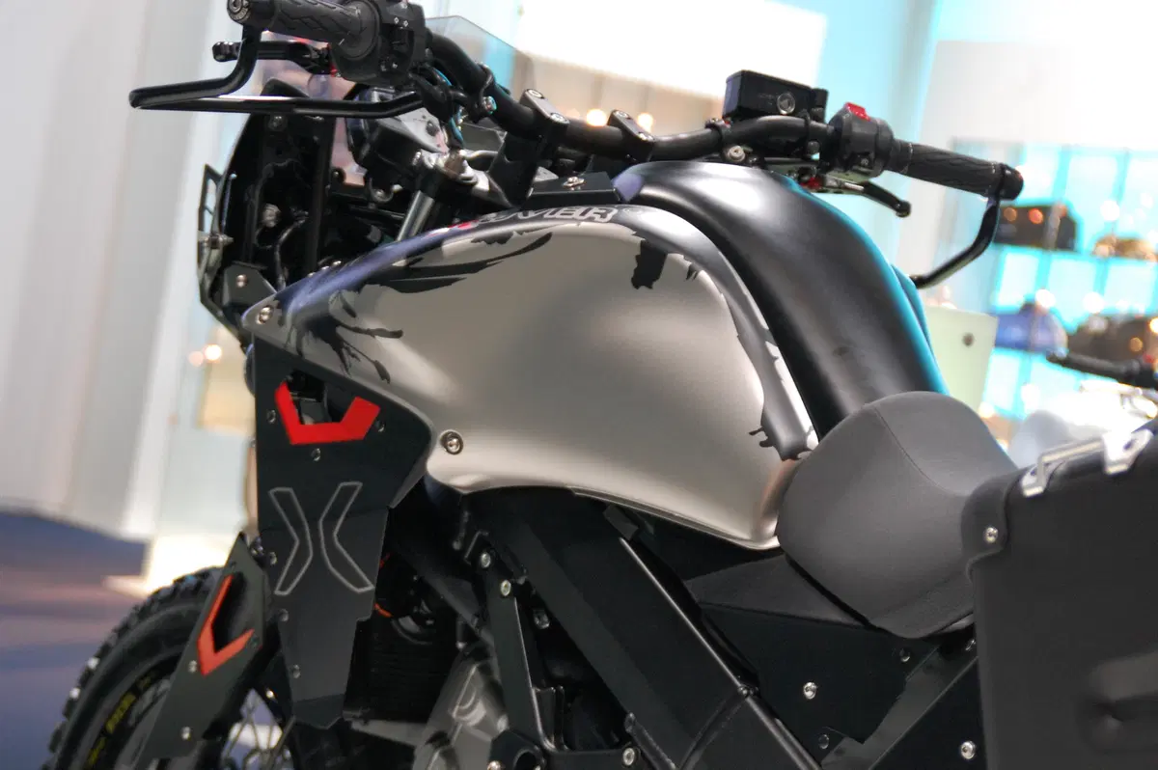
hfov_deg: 18.2
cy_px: 385
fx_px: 3616
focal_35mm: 112
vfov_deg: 12.2
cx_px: 579
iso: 800
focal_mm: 75
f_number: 5.6
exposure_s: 1/100
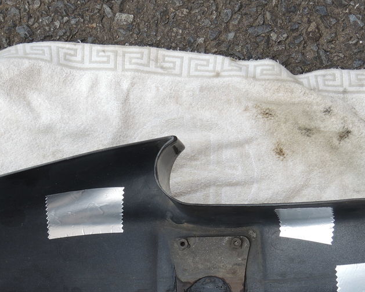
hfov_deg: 17.8
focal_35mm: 108
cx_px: 158
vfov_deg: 14.1
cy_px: 255
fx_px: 1166
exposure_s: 1/200
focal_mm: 12.5
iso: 80
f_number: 2.8
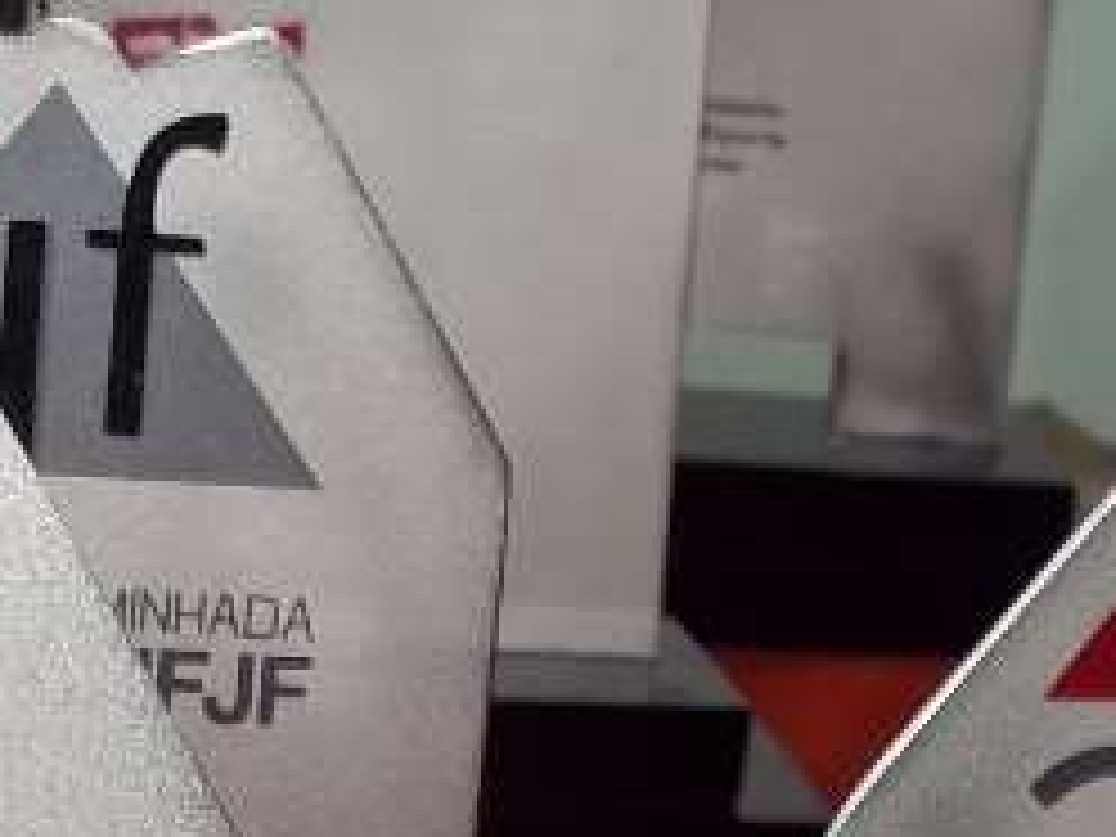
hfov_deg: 8.7
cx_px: 324
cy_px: 1274
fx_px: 7286
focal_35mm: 226
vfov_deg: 6.5
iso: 80
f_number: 4.4
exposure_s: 1/50
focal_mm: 12.5
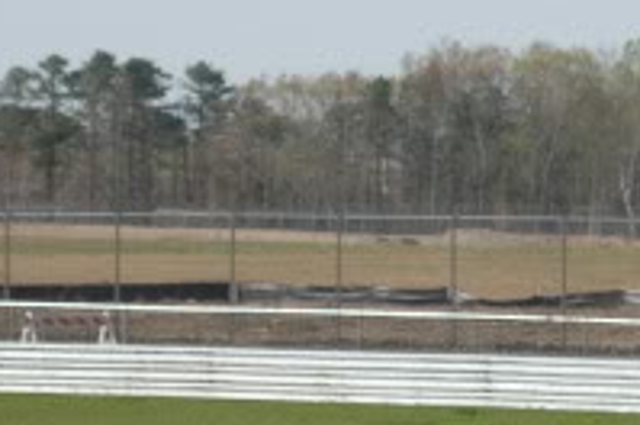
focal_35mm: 511
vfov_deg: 2.7
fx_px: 9070
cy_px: 620
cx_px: 954
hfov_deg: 4.0
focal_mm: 85
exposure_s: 1/1500
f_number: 4.2
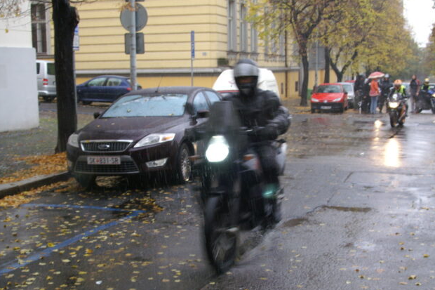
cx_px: 239
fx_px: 628
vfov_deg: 26.0
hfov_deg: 38.2
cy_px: 164
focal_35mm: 52
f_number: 5.6
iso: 400
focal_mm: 28
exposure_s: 1/50
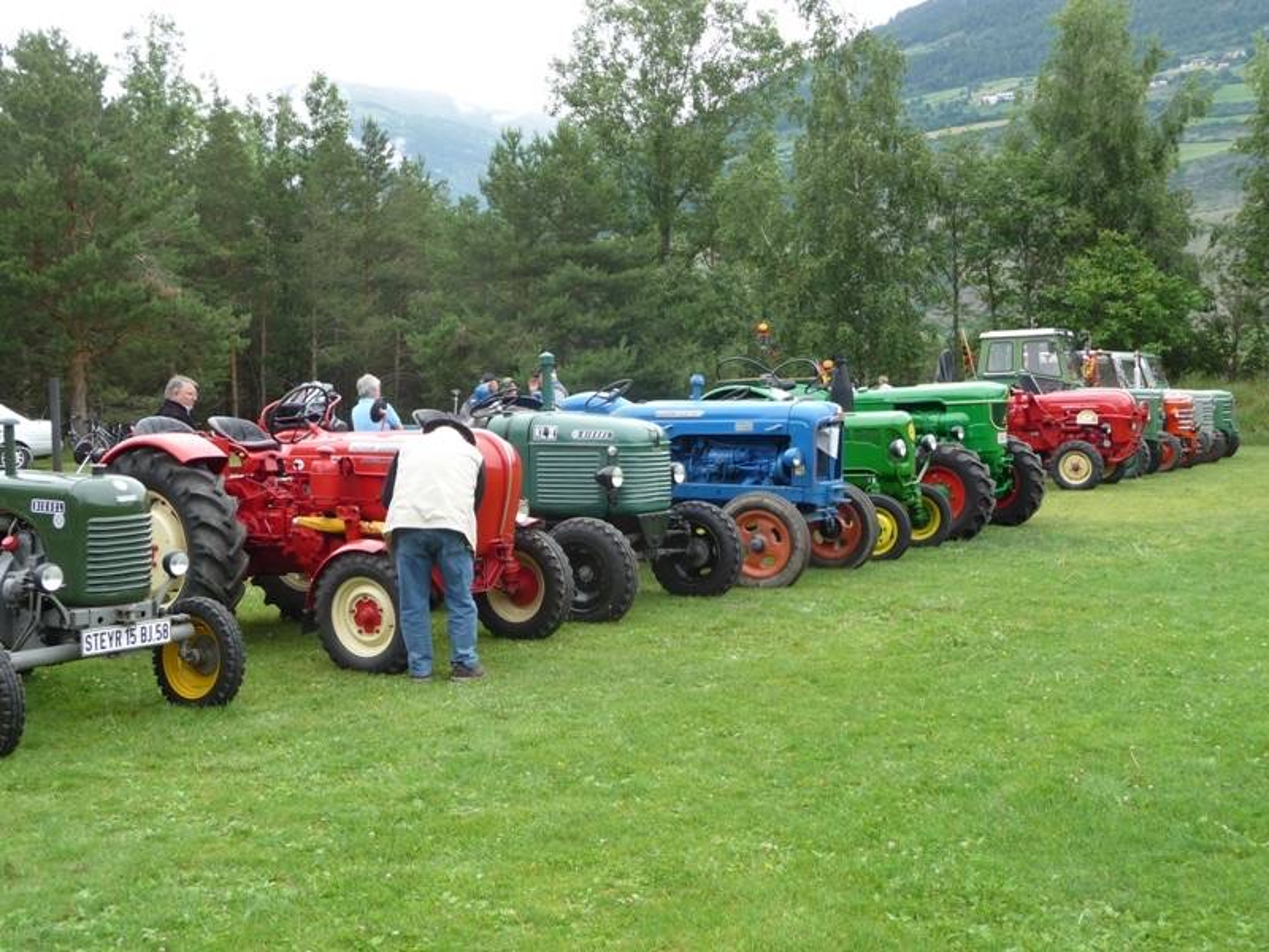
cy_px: 476
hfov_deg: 43.9
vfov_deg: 33.6
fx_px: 1576
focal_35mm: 43
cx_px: 634
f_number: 4
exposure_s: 1/160
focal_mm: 7.1
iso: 100
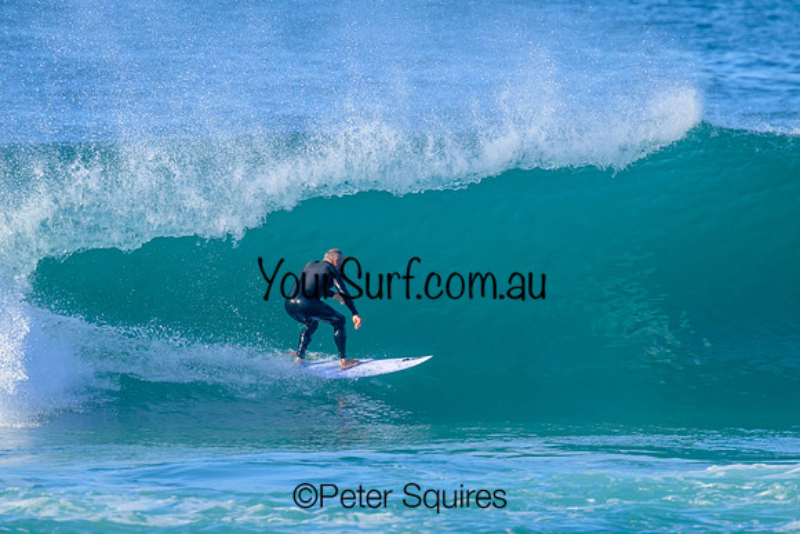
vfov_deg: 1.7
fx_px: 18316
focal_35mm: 824
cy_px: 267
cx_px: 400
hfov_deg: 2.5
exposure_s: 1/2000
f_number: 11
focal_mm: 800
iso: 2500
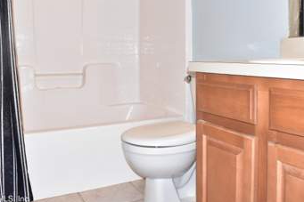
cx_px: 168
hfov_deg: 50.6
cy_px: 69
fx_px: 321
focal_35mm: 38
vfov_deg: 34.7
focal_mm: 18
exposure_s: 1/60
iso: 800
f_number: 6.3
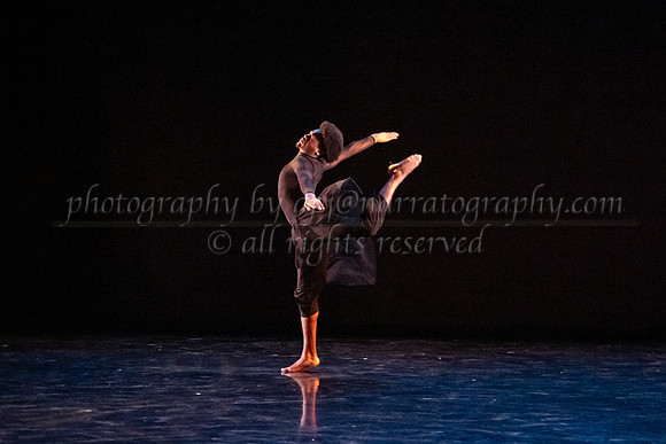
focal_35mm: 71
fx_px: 1313
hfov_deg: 28.2
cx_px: 474
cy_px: 212
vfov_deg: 19.2
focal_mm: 49
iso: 6400
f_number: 2.8
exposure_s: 1/250
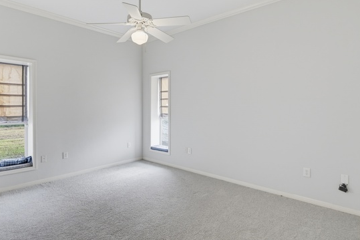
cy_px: 108
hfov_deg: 86.2
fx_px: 190
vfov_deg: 64.4
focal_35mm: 19
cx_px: 150
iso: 500
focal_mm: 11
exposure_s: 1/20
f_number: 7.1
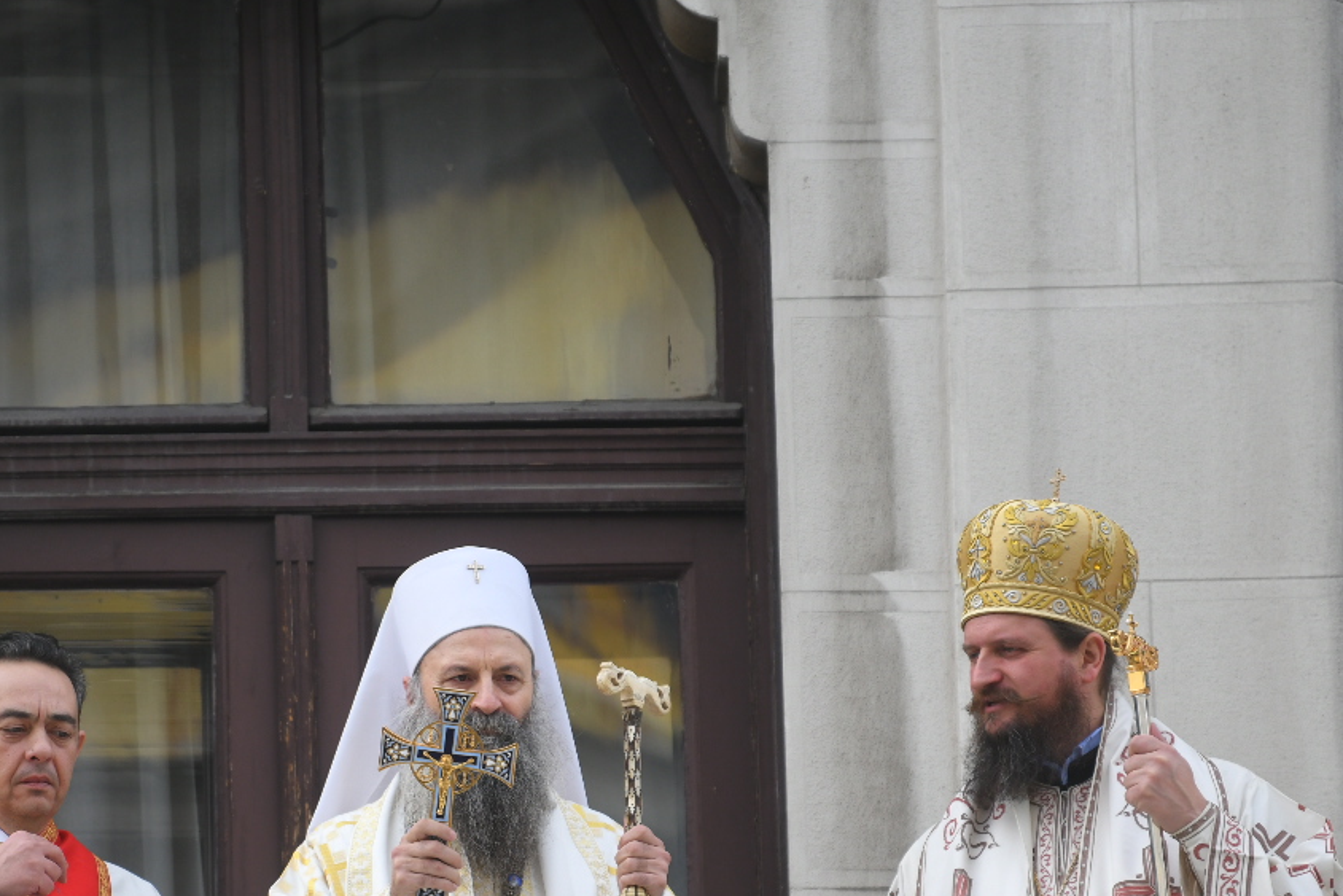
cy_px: 746
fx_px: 14327
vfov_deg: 3.6
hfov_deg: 5.4
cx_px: 471
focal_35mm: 384
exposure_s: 1/2000
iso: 400
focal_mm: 200
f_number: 2.8
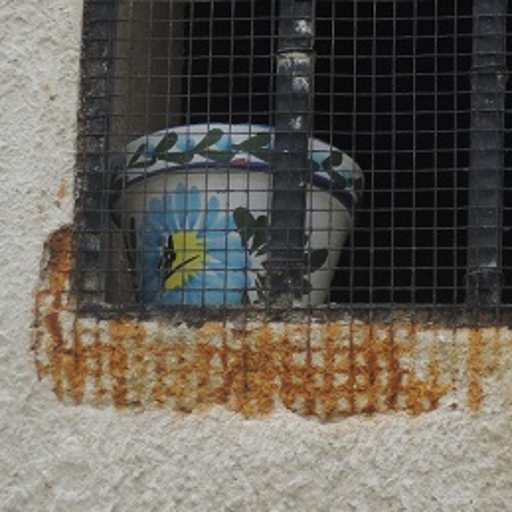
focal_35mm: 227
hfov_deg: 7.7
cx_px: 492
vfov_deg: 7.7
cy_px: 62
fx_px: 3799
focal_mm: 20.2
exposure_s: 1/160
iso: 360
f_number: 5
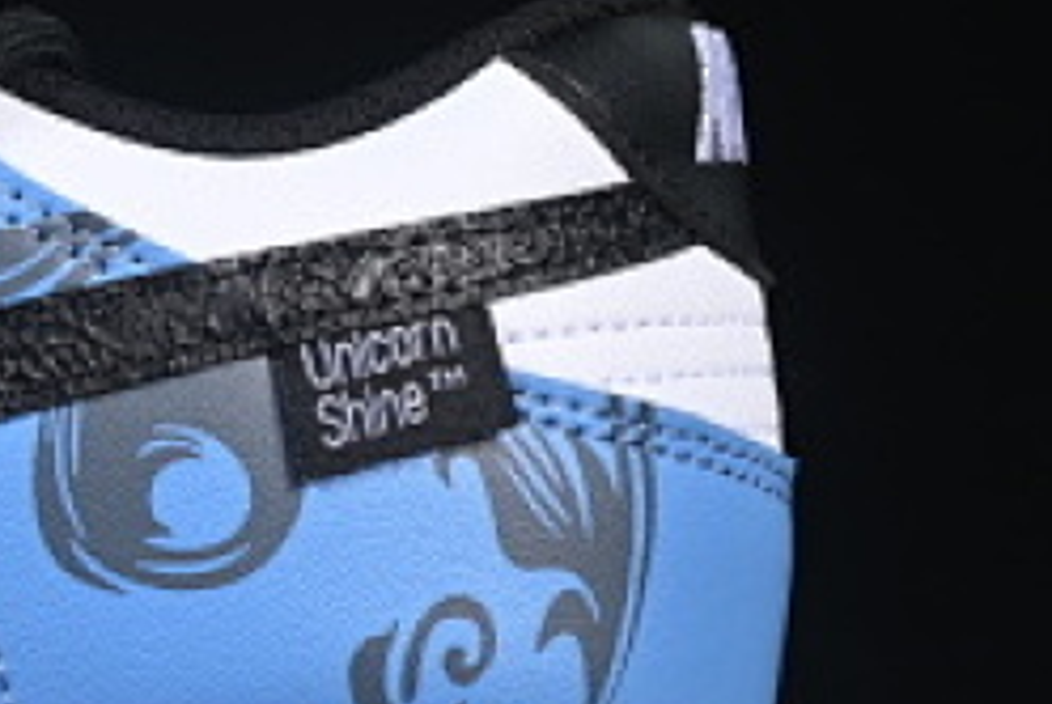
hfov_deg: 6.2
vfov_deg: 4.2
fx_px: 9538
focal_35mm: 326
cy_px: 123
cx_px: -747
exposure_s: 1/80
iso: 160
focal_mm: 50
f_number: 7.1
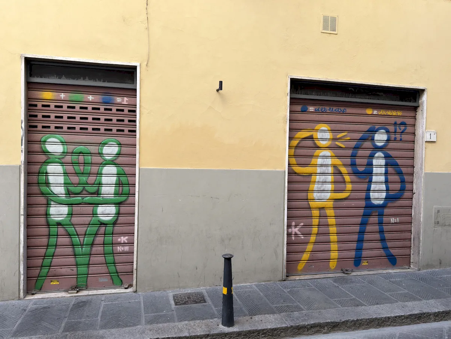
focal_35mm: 28
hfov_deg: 63.4
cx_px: 226
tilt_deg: -2.4
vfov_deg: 49.7
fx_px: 365
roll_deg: -0.6
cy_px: 170
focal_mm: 6.76
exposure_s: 1/234
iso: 64
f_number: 1.78
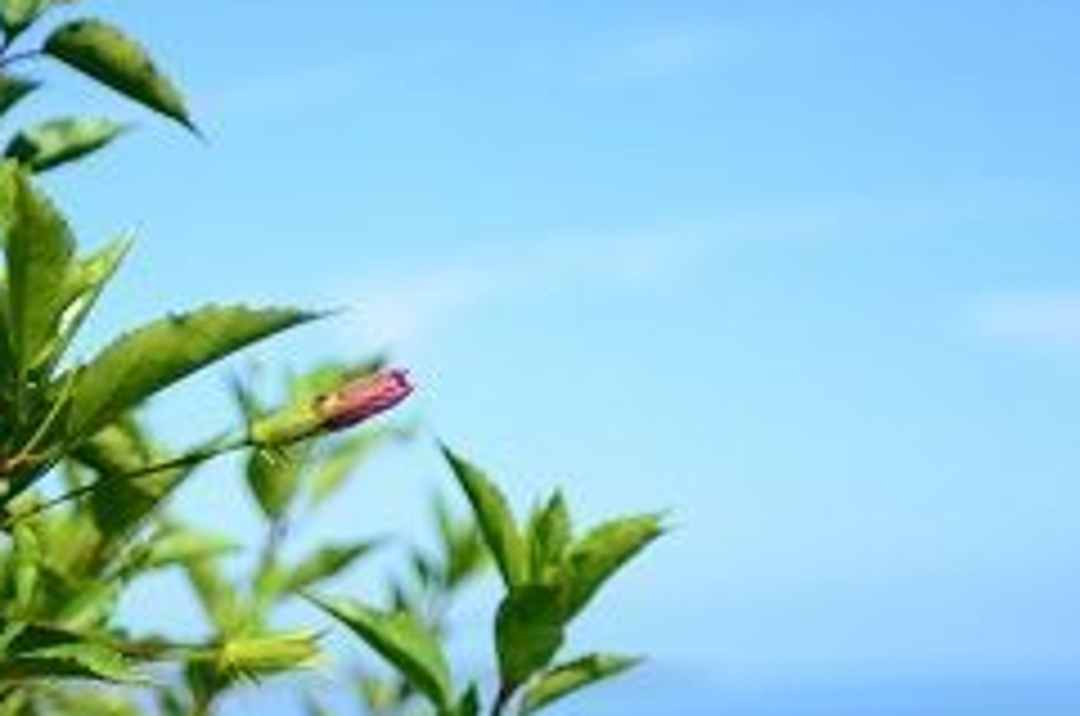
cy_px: 597
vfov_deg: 16.8
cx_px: 369
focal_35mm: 80
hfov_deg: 25.3
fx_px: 2395
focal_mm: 20
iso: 100
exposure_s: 1/1250
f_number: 1.8
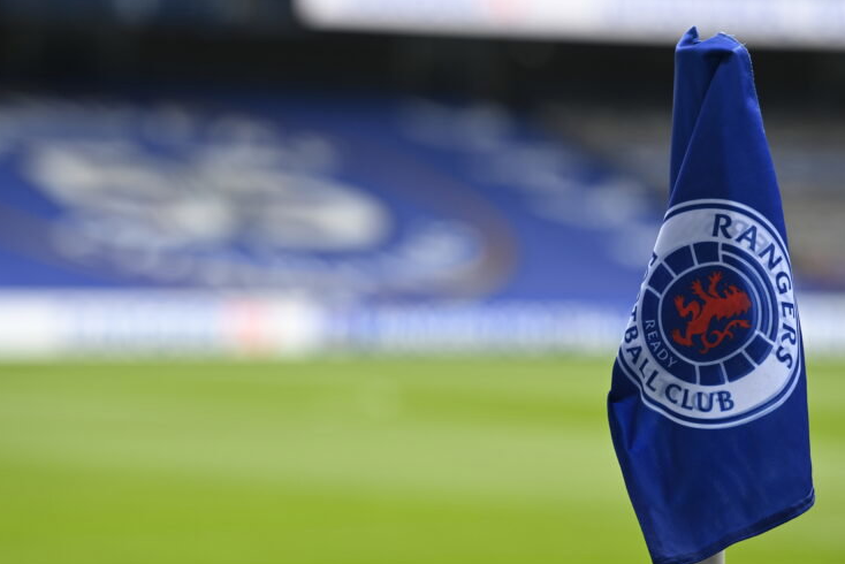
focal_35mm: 183
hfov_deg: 11.2
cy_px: 274
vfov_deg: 7.5
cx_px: 416
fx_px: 4297
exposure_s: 1/1000
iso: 1000
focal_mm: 175
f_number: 4
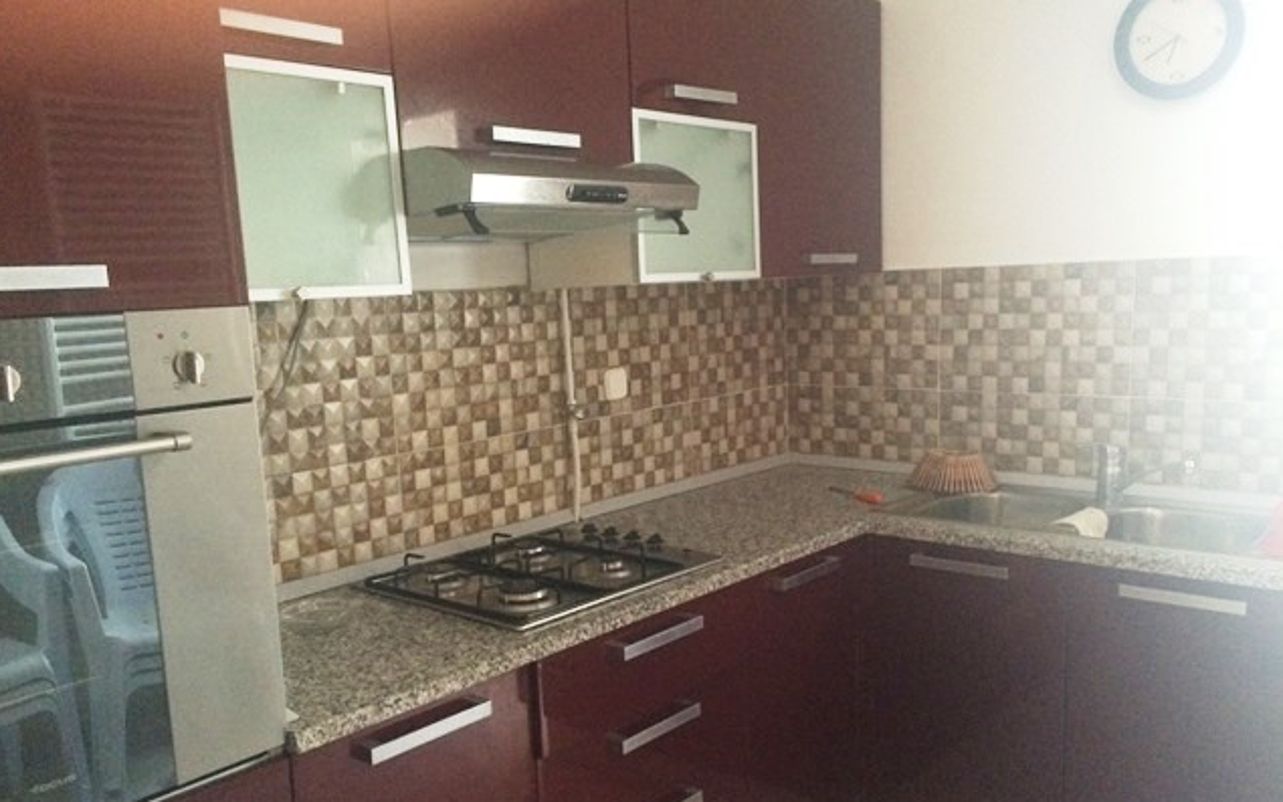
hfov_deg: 61.2
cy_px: 469
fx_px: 1084
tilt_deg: -10.5
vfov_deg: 40.5
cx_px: 638
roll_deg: +2.5
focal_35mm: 31
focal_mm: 4.15
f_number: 2.2
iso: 320
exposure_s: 1/20
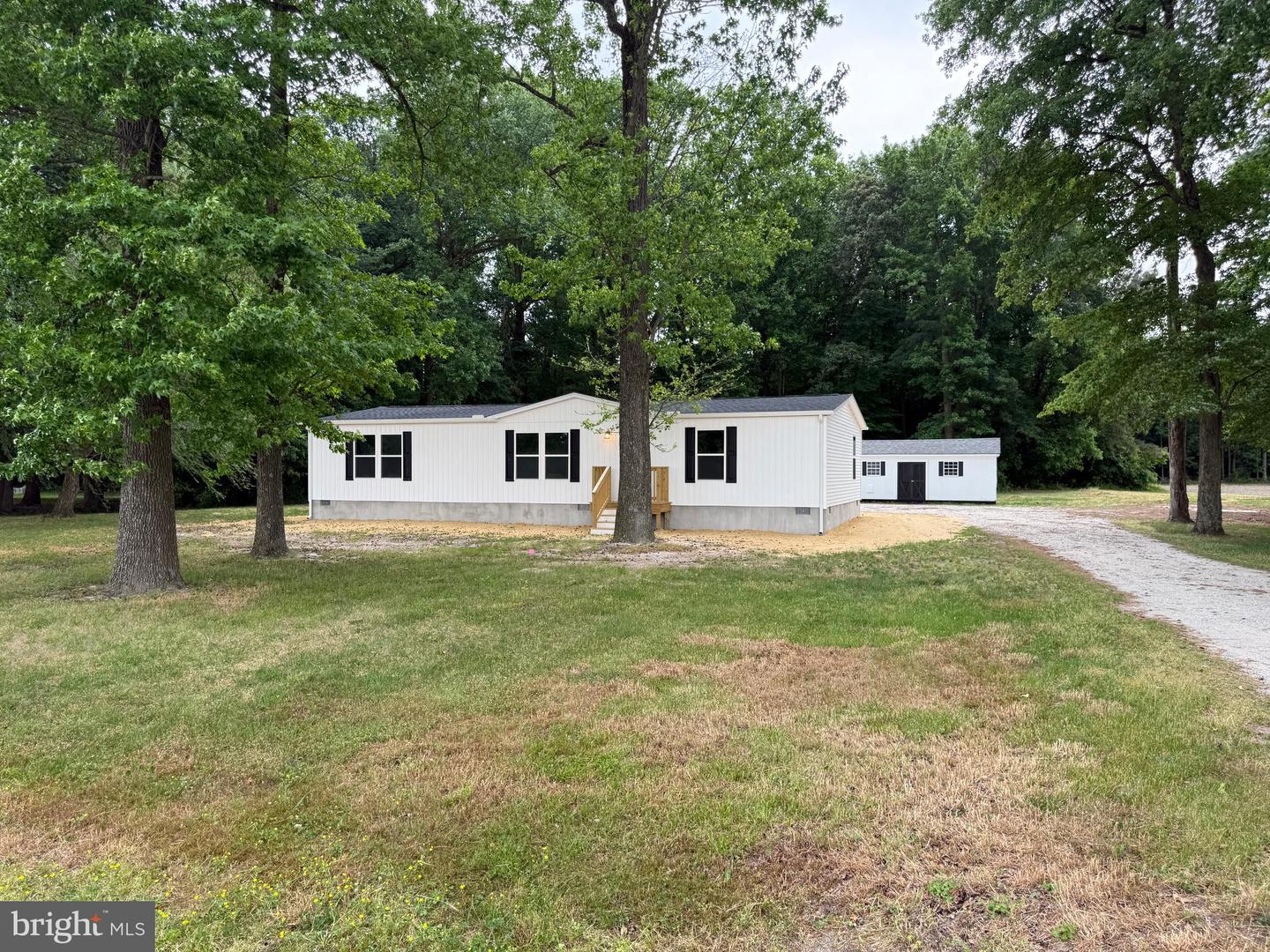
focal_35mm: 24
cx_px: 635
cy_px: 476
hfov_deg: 71.6
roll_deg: +0.4
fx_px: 881
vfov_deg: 56.8
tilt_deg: -0.3
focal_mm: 6.76
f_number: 1.78
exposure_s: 1/166
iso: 64
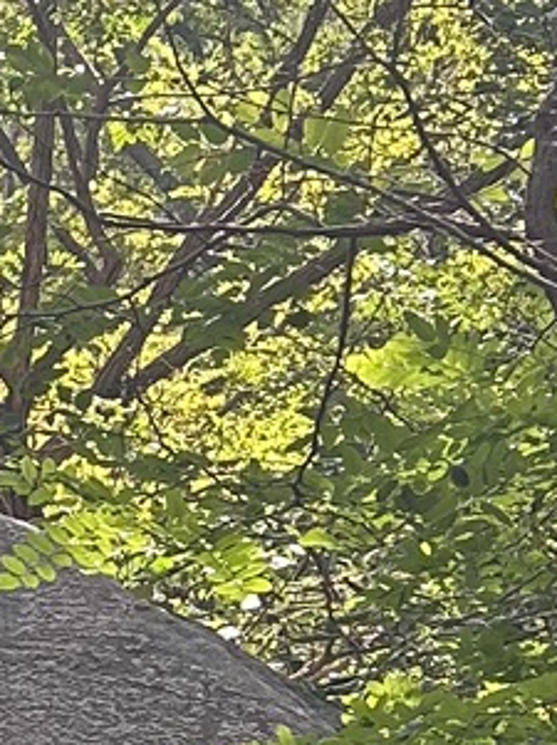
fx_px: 3720
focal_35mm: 173
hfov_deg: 8.1
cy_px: 799
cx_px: -574
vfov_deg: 11.3
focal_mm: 5.7
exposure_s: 1/374
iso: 50
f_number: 1.5
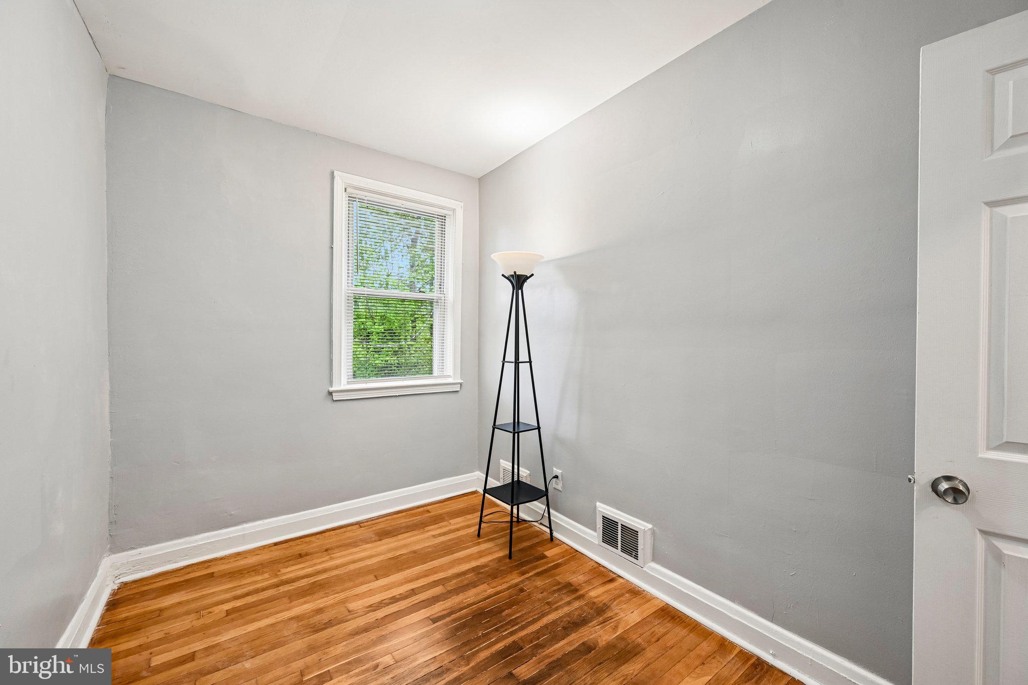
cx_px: 514
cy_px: 342
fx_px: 400
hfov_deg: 104.3
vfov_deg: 81.2
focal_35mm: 14
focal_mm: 14
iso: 400
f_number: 8
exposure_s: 1/15
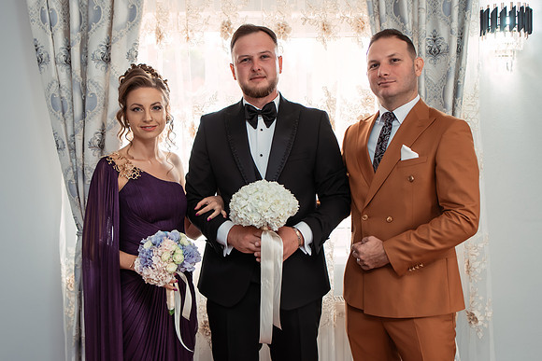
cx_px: 257
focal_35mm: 40
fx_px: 595
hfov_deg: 48.9
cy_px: 176
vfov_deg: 33.8
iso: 500
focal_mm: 35
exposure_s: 1/250
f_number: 2.8
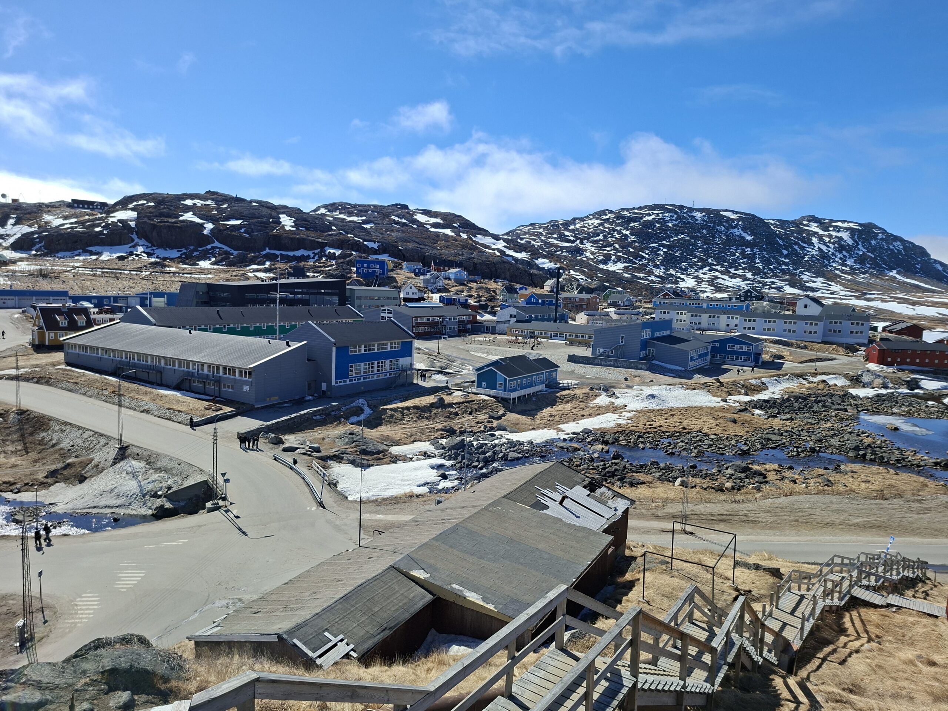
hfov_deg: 73.9
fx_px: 630
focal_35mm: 23
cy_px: 356
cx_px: 474
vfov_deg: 58.9
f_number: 1.8
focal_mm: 5.54
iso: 50
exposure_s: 1/3135
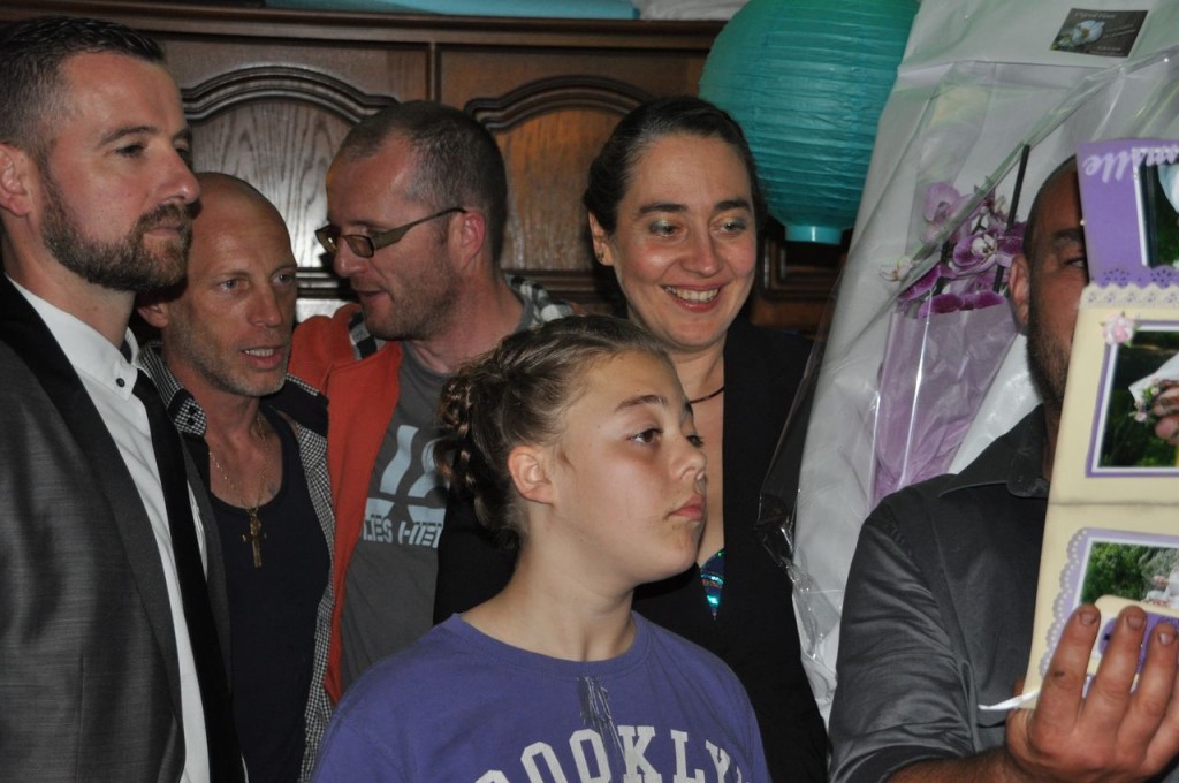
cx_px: 590
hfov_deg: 22.6
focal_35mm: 90
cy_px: 392
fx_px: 2944
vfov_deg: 15.1
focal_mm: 60
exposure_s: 1/60
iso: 800
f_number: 5
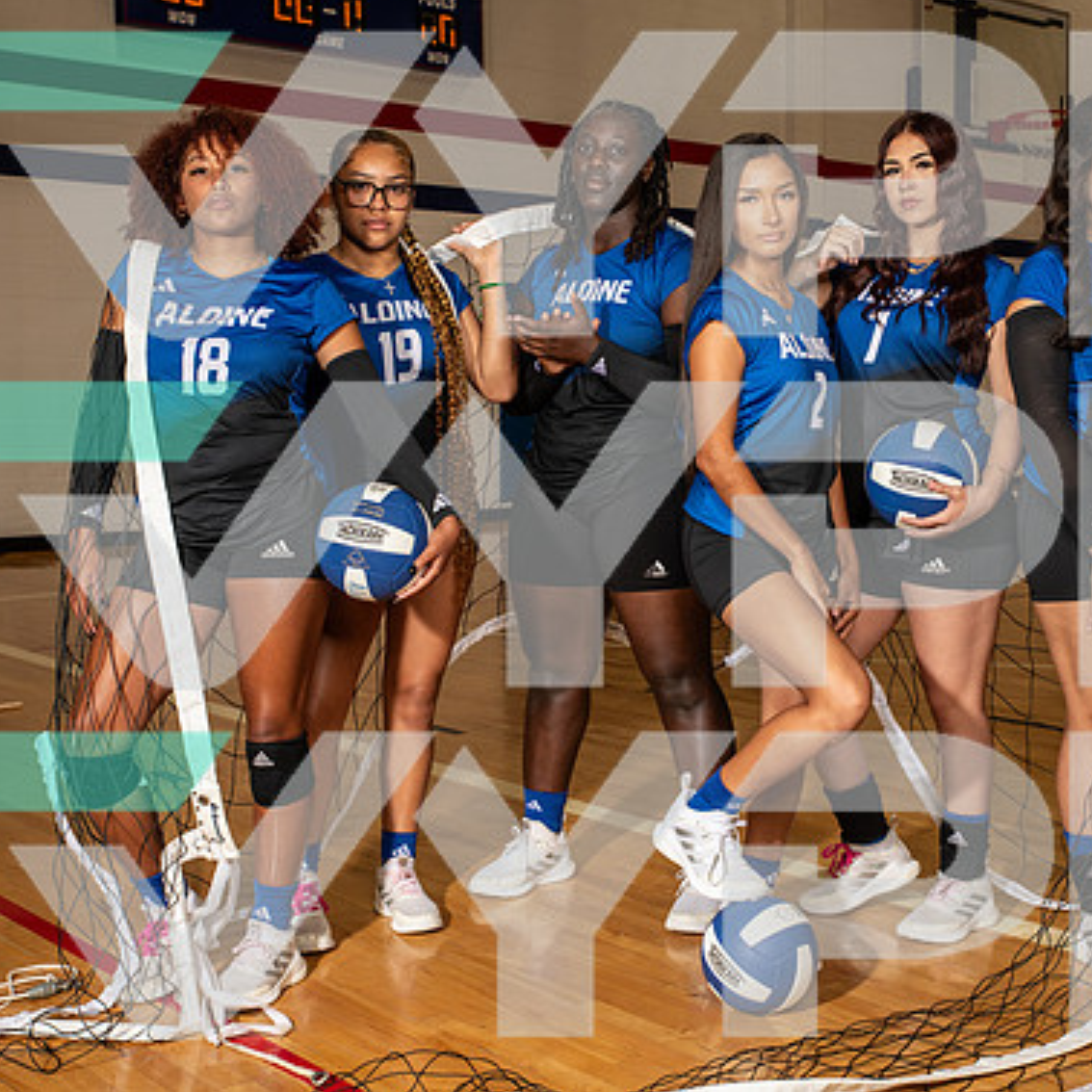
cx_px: 676
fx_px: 1677
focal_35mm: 47
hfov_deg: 35.9
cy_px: 536
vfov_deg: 36.1
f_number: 7.1
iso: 320
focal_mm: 36
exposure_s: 1/250
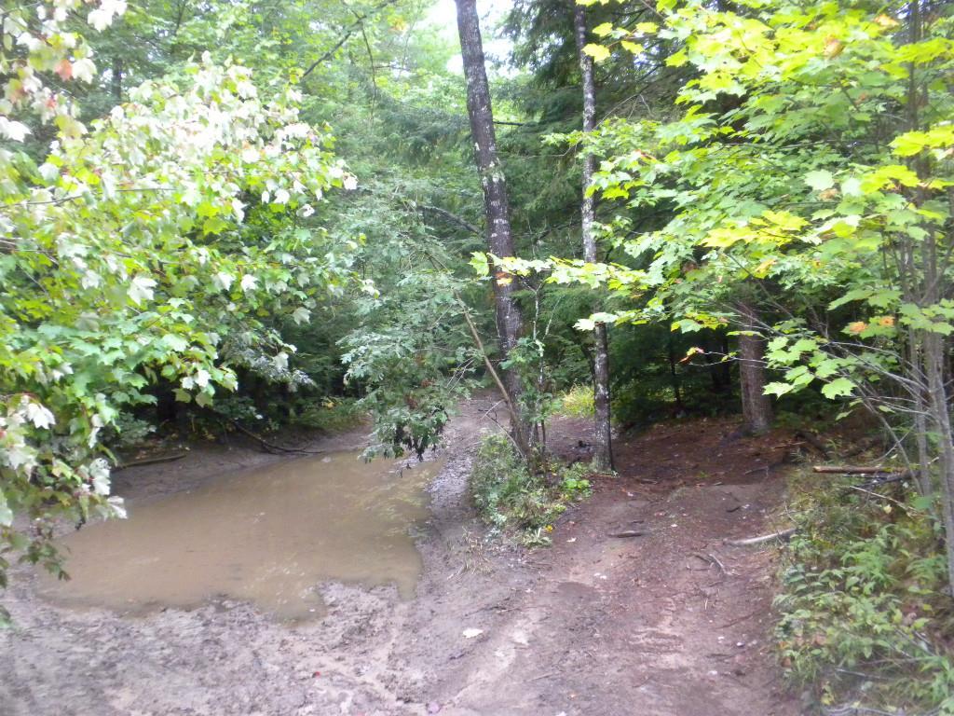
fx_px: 1020
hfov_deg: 50.1
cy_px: 358
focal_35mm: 37
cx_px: 477
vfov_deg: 38.7
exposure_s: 1/143
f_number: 3.5
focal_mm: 6.6
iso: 421
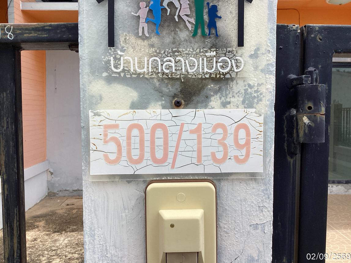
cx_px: 176
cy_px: 132
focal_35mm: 31
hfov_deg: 58.4
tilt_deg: -5.6
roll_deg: -0.6
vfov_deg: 45.4
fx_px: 314
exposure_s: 1/1274
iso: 25
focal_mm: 3.3
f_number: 2.4
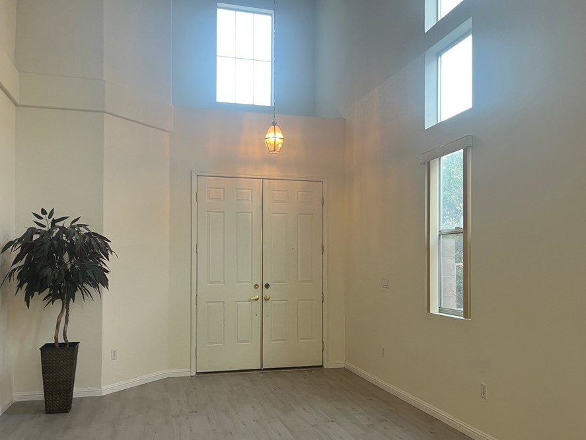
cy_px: 248
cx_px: 284
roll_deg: +0.0
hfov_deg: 59.9
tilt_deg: +1.0
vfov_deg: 46.7
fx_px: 508
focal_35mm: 30
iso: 250
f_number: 1.6
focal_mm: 5.1
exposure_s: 1/60
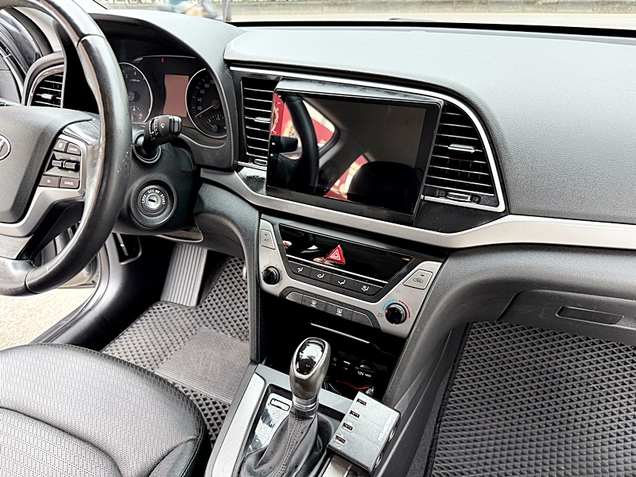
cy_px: 238
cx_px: 318
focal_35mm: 24
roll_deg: +0.6
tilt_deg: -30.3
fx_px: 441
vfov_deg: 56.8
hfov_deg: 71.6
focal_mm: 6.76
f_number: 1.78
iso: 125
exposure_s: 1/121
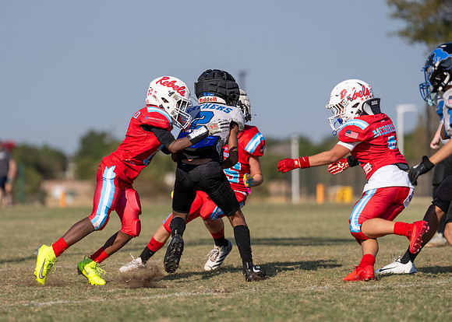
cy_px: 145
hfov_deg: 8.5
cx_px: 173
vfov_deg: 6.1
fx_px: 3046
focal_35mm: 237
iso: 100
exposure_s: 1/3200
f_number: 3.2
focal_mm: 194
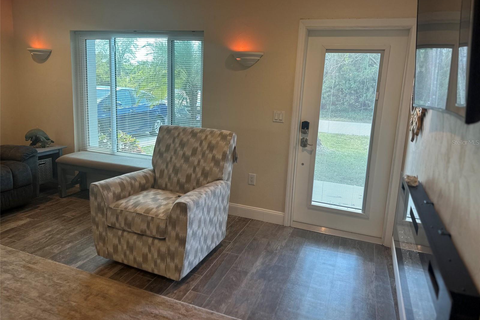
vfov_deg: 51.2
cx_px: 240
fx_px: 333
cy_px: 142
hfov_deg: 71.5
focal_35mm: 25
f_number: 1.78
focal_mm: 6.86
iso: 64
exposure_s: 1/127
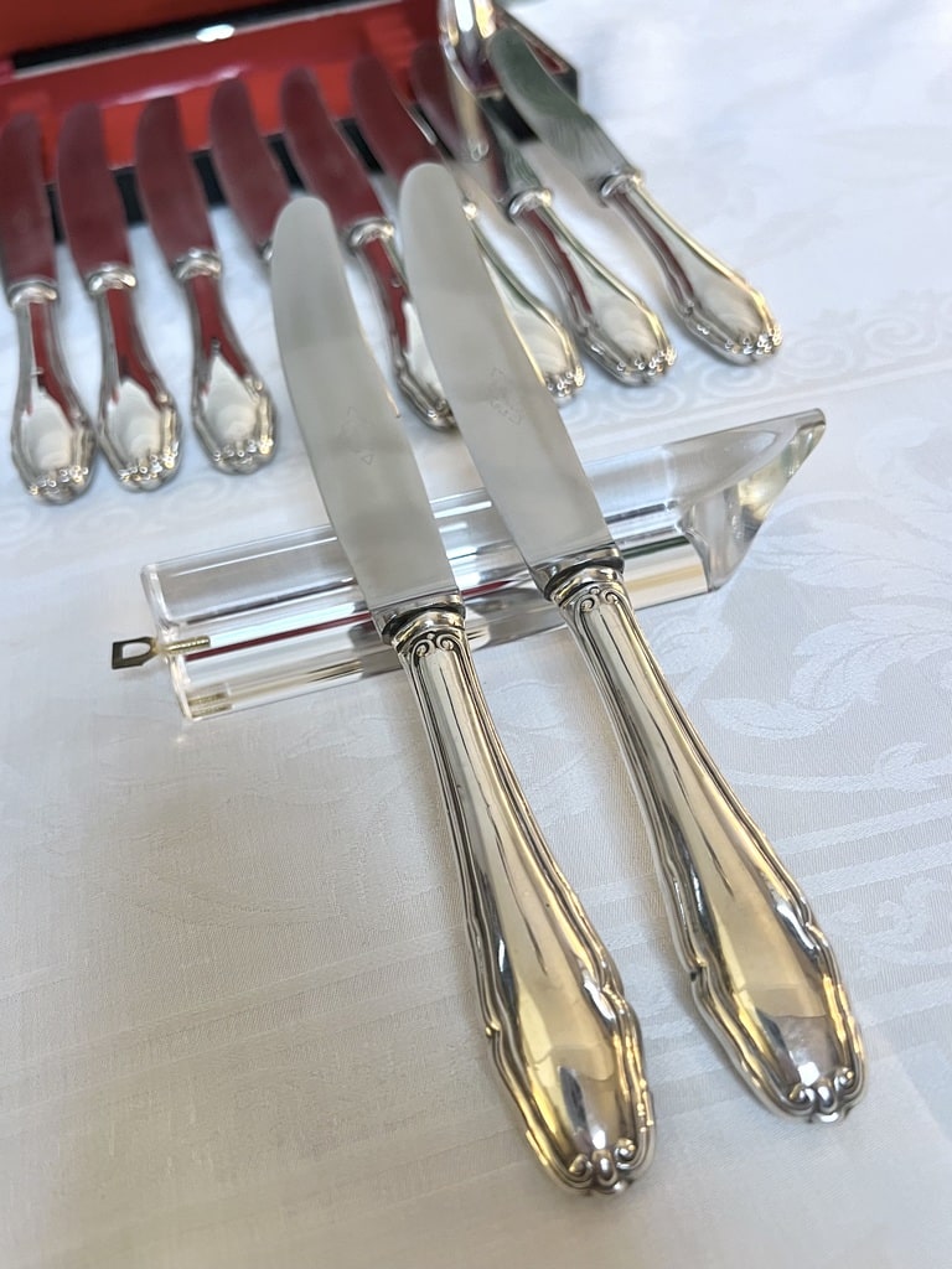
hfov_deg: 53.1
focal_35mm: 26
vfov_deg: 67.3
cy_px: 634
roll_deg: +6.0
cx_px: 476
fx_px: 953
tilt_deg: -42.7
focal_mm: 5.7
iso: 320
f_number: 1.5
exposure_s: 1/50
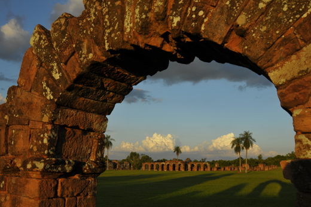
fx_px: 311
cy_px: 104
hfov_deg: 53.2
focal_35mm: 36
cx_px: 156
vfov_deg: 36.8
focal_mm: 24
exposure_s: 1/320
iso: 200
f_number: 7.1
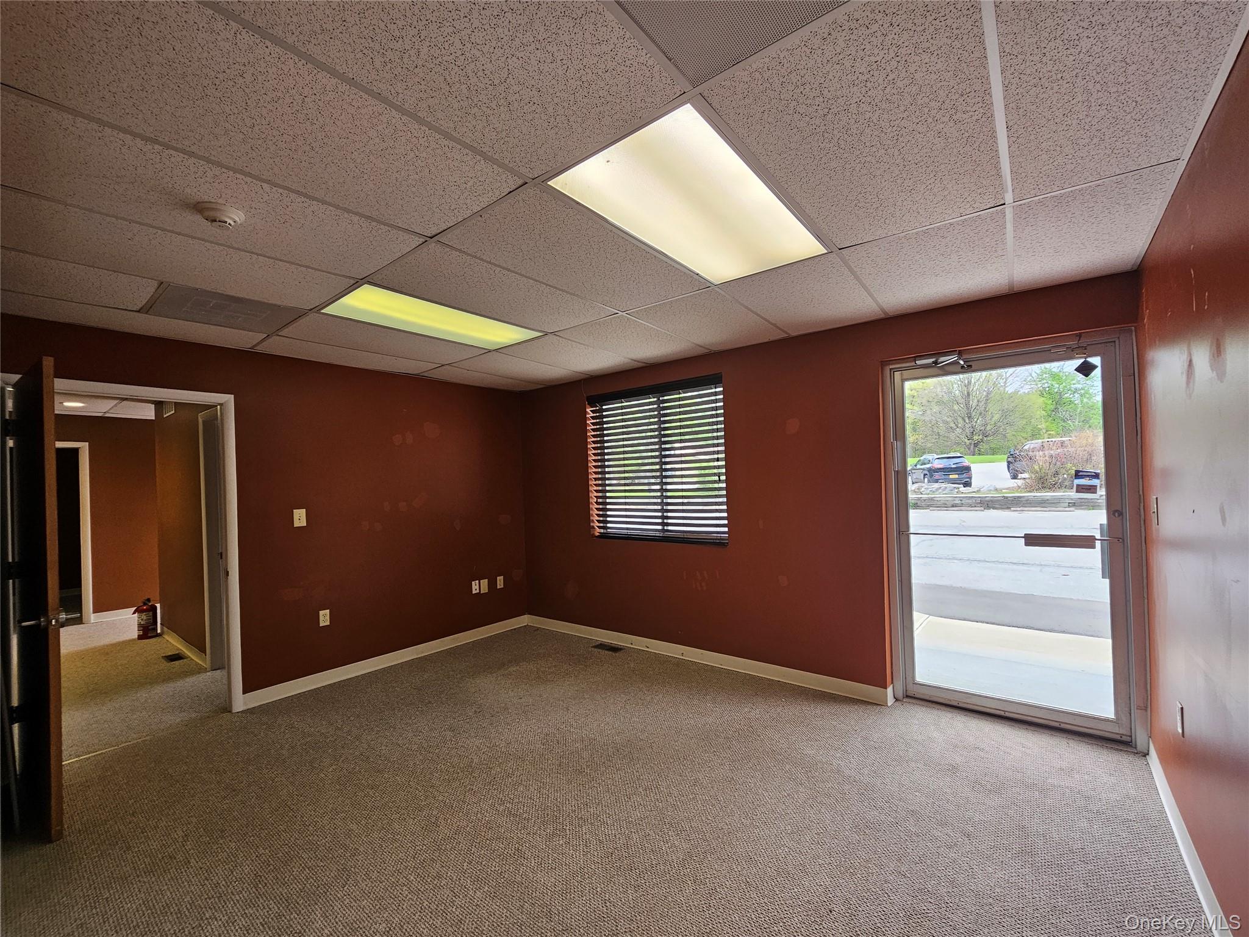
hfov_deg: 106.2
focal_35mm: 13
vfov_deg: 89.9
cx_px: 624
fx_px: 469
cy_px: 468
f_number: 2.2
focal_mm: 2.2
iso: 64
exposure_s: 1/60
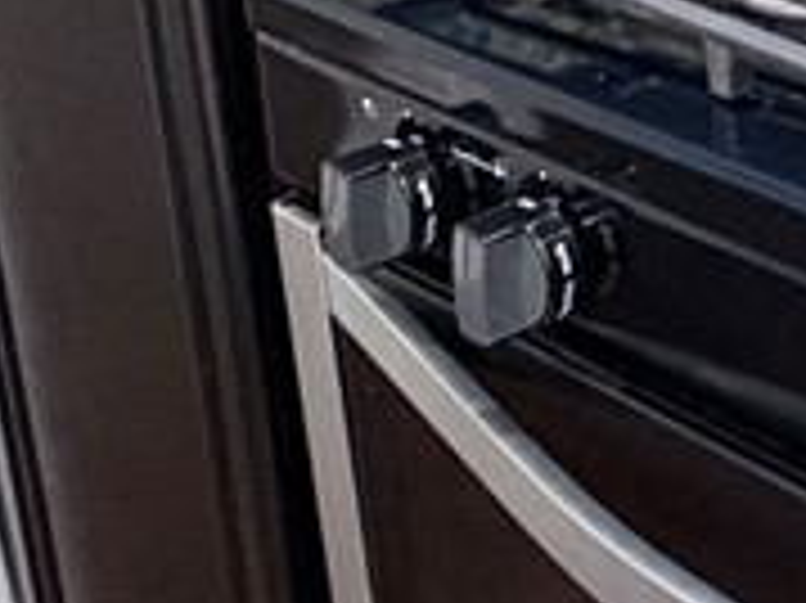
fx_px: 1861
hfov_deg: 20.8
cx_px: 1211
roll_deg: +0.6
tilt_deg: -15.5
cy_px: -189
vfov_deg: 17.3
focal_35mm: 80
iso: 320
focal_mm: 2.22
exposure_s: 1/60
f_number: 2.2
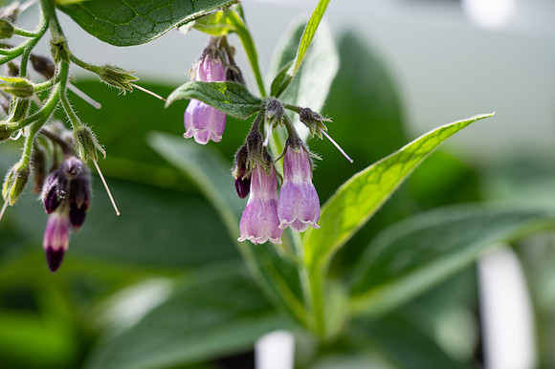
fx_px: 1079
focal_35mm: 70
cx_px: 278
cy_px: 184
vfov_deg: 19.4
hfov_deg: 28.9
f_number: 5.6
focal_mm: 70
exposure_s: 1/250
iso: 100
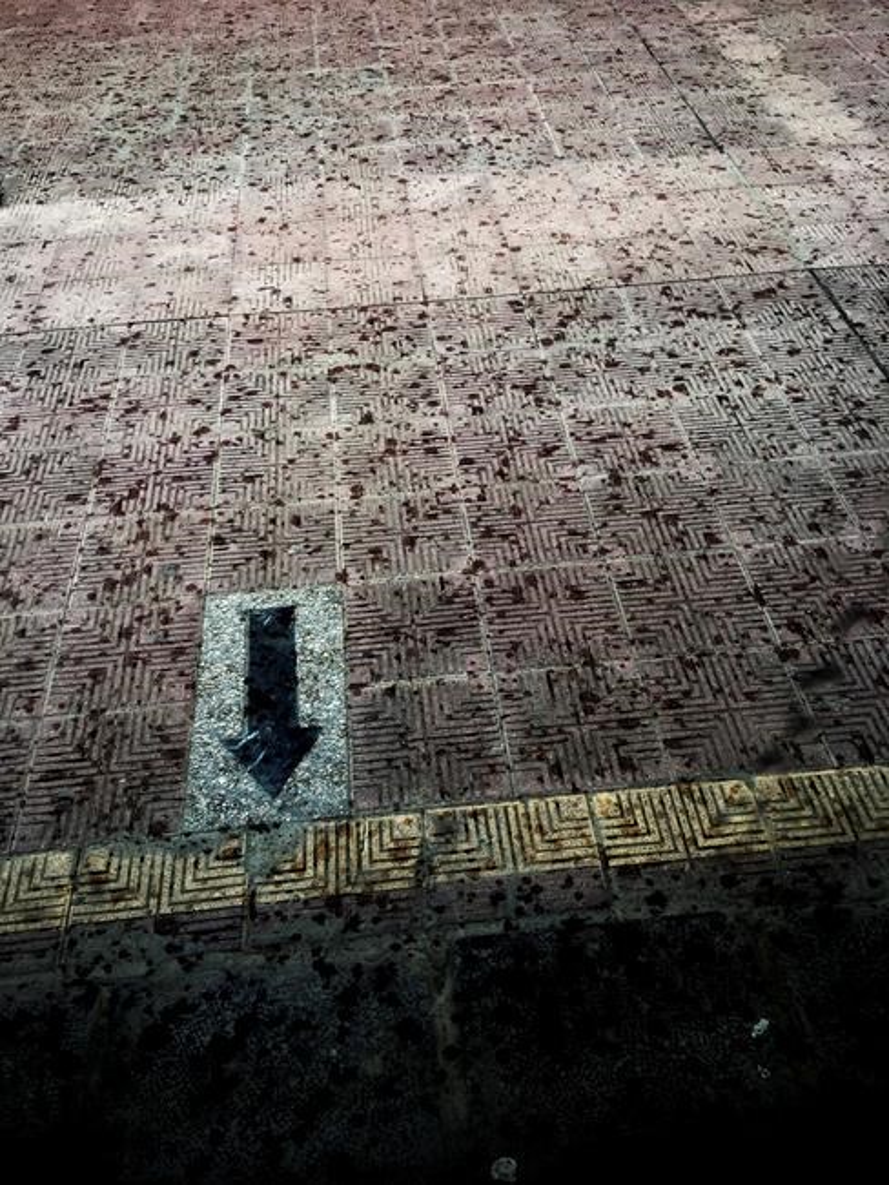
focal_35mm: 29
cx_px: 444
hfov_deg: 48.3
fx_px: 992
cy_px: 592
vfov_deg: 61.6
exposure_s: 1/202
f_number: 2.2
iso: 25
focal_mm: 4.15
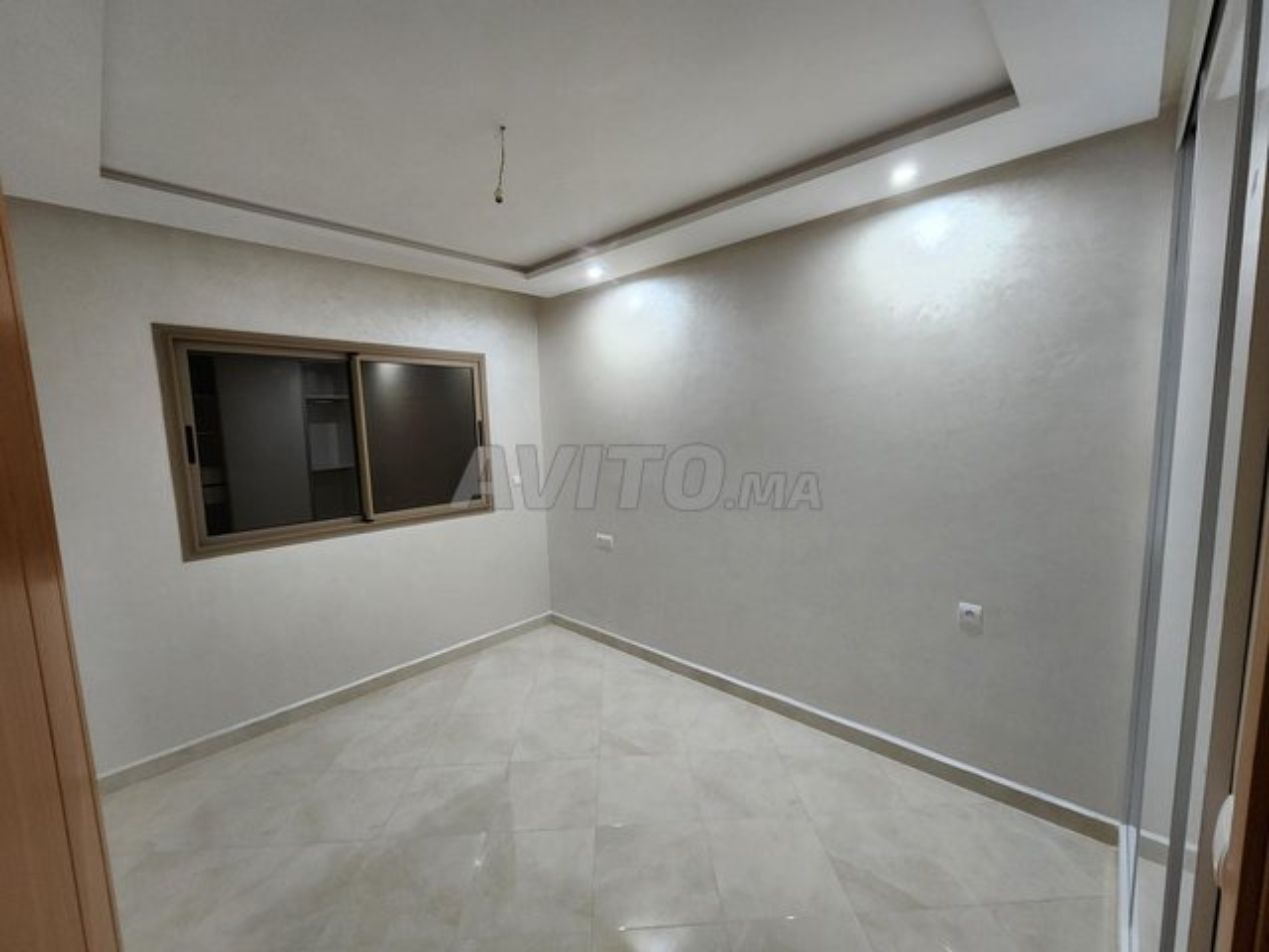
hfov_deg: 106.2
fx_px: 477
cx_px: 634
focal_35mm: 13
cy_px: 476
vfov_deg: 89.9
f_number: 2.2
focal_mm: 2.2
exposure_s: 1/40
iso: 320
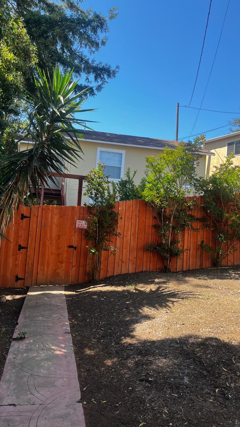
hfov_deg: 40.0
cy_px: 214
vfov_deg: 66.1
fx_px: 328
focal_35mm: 29
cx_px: 95
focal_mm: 5.1
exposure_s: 1/756
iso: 50
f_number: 1.6
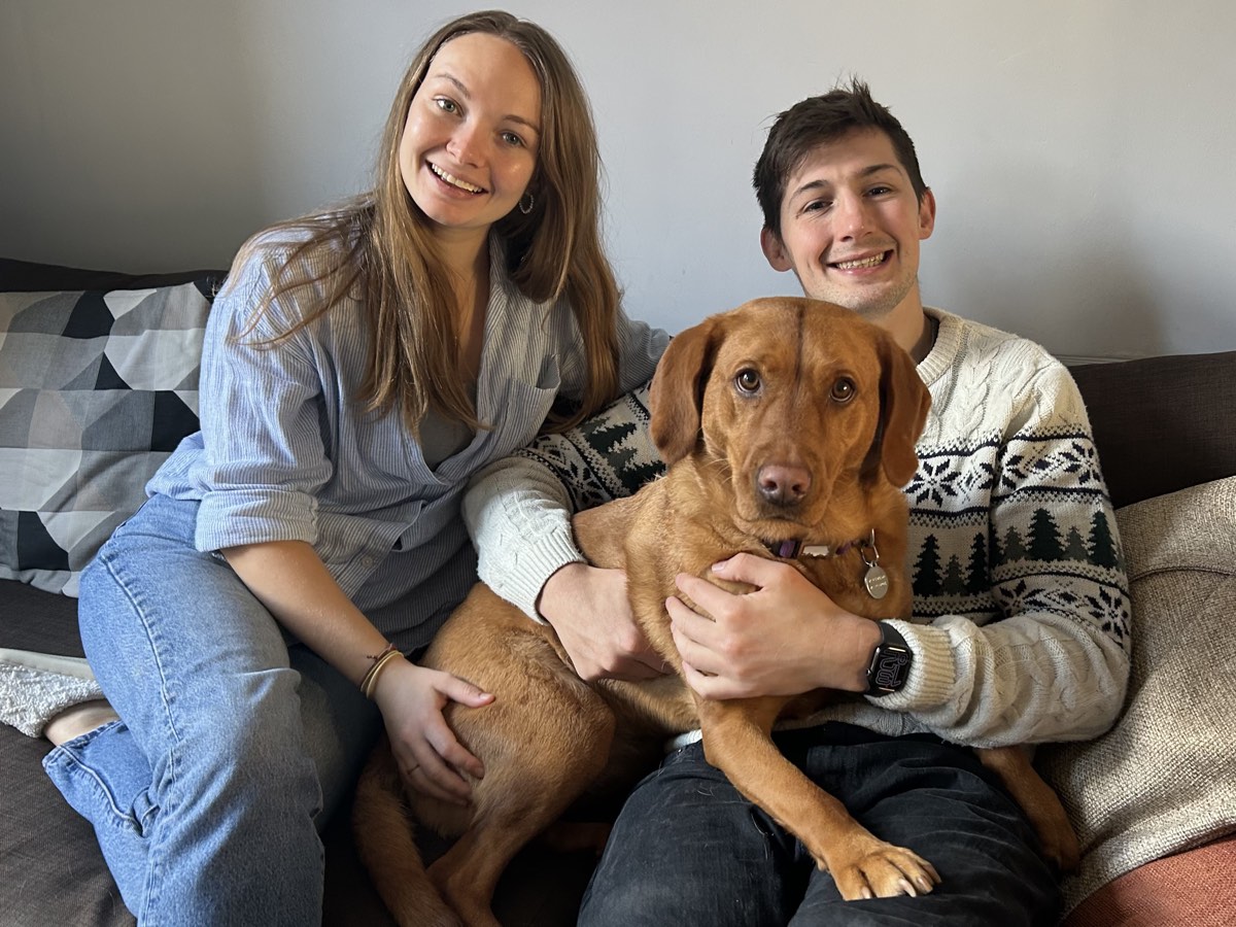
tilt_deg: -21.5
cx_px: 618
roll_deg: +0.9
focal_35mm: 26
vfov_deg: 53.1
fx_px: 928
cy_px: 464
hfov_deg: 67.3
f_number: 1.5
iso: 200
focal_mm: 5.7
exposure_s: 1/60
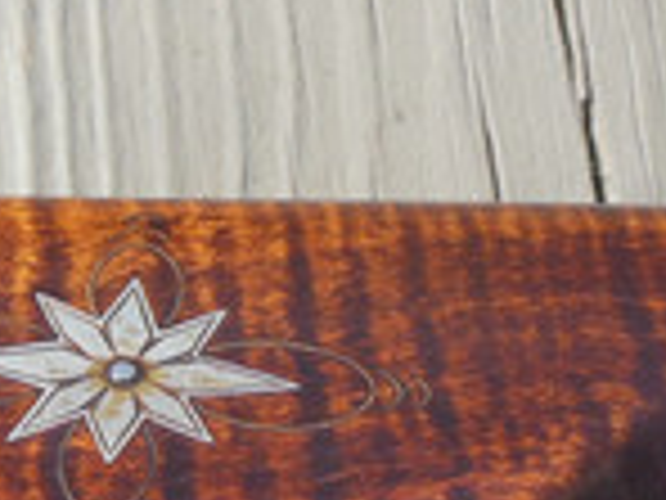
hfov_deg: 18.0
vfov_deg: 13.0
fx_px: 2078
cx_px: 108
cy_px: 730
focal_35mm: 108
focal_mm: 4.5
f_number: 3.2
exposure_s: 1/800
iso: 125
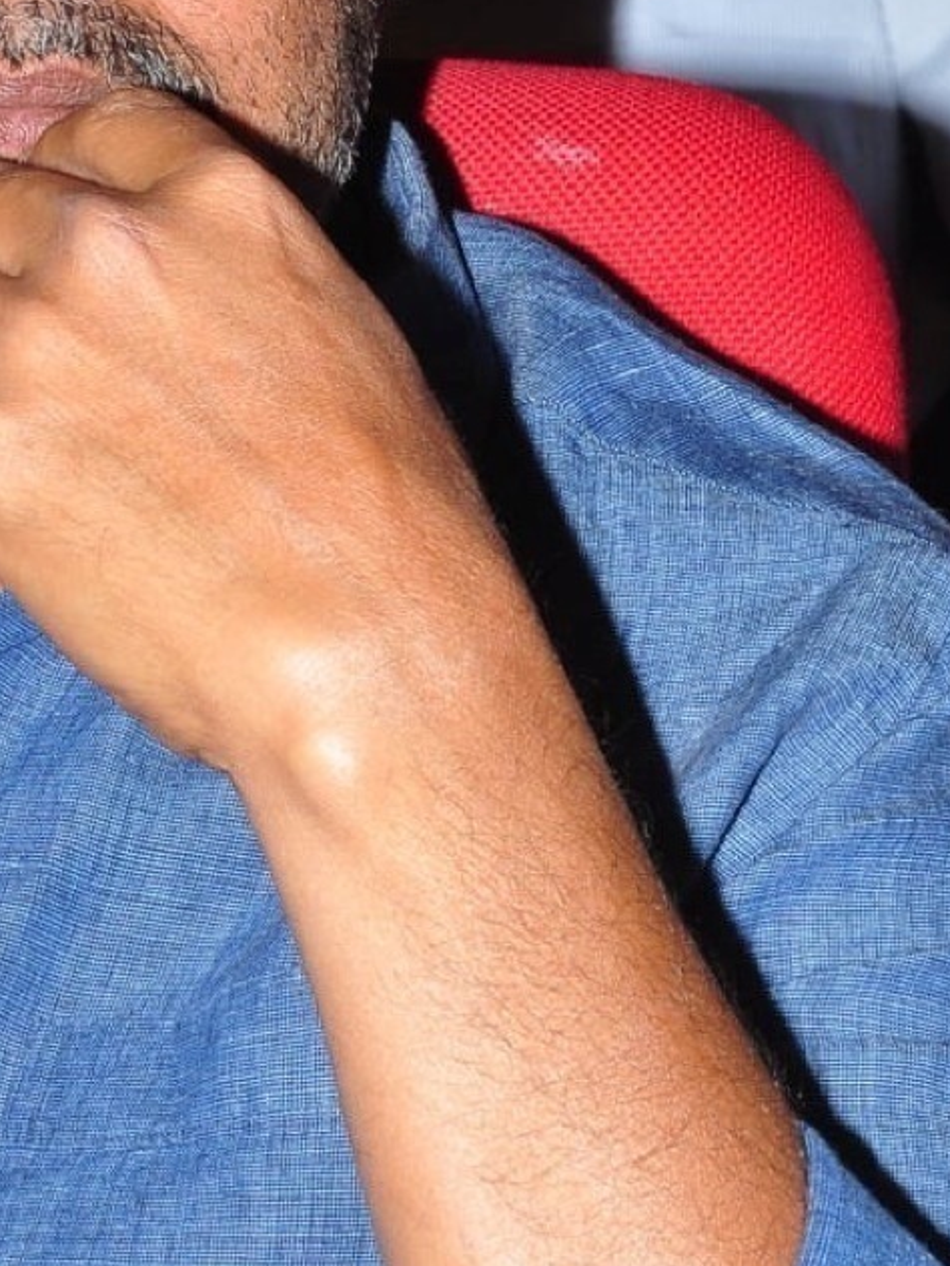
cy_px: 855
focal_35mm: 350
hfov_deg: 4.2
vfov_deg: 5.7
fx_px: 12821
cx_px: 110
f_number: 13
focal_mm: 85
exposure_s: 1/125
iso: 500
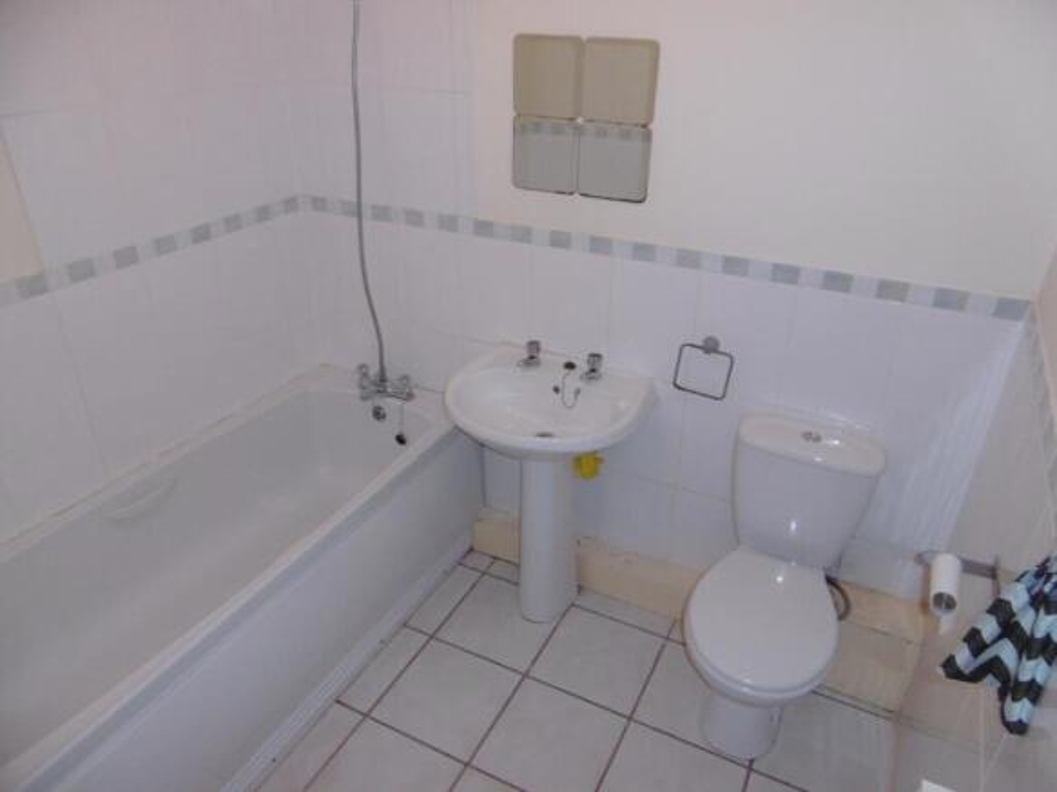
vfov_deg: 56.8
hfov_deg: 71.6
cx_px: 528
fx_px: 733
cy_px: 396
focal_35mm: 24
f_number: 3.1
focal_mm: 4.3
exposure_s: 1/125
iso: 200
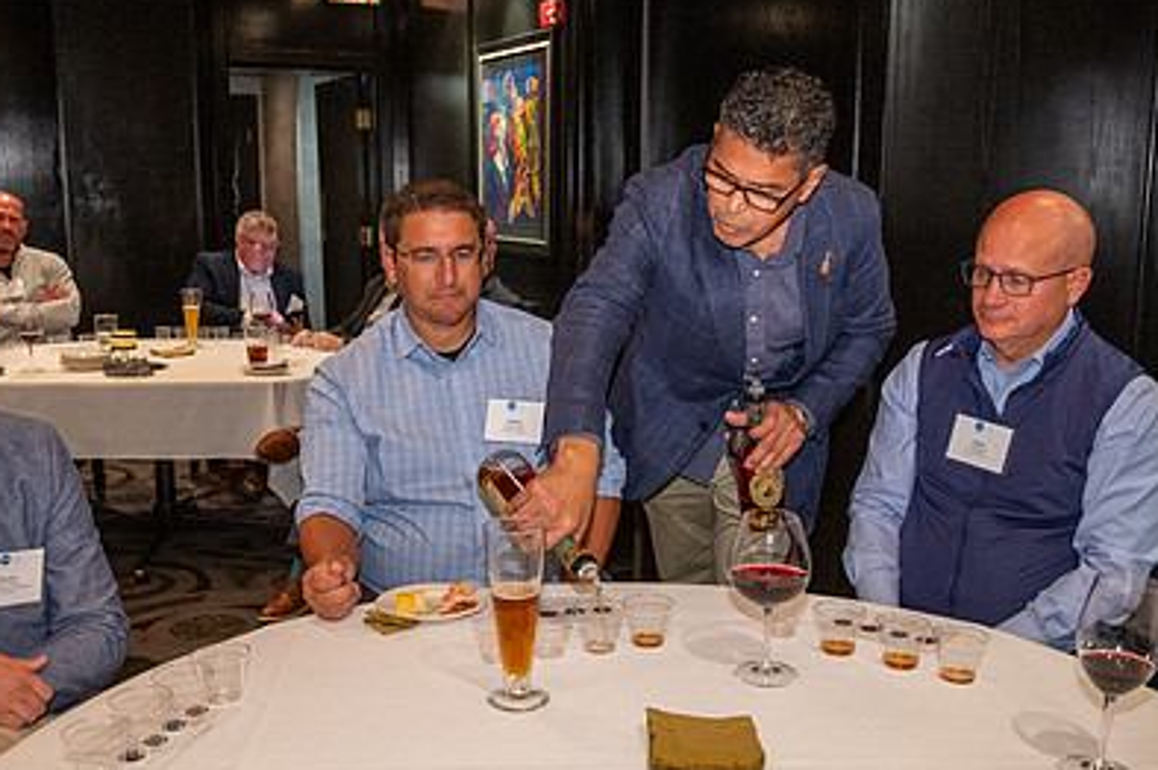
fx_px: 1253
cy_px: 409
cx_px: 579
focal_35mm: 39
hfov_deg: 49.6
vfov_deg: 34.1
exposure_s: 1/60
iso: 5000
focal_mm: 26.5
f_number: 4
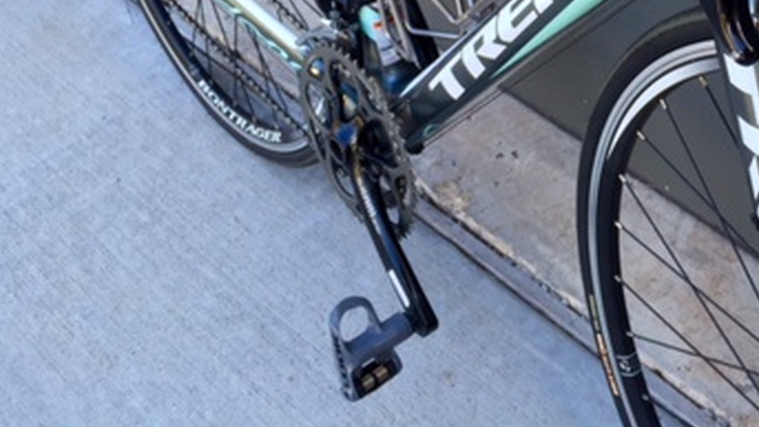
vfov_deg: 19.1
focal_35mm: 59
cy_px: -100
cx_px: 664
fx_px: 1188
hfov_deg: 33.8
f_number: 2.2
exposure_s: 1/120
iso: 32
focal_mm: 4.15
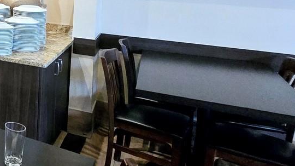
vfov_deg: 26.5
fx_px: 328
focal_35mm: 42
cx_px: -128
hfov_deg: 30.9
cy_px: -8
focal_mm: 2.2
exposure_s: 1/60.2
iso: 800
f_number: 2.2
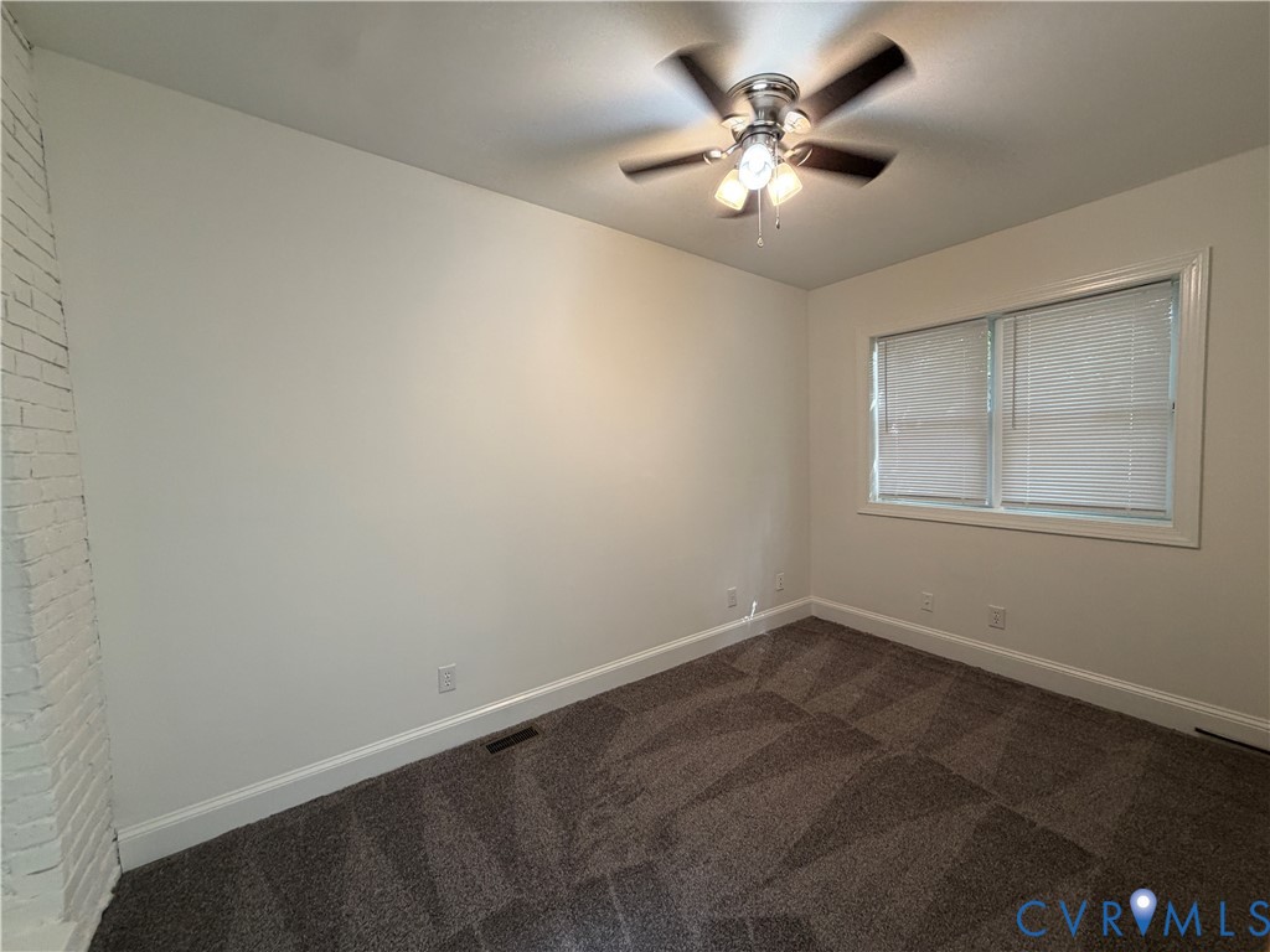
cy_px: 476
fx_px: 514
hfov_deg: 102.1
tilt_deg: -4.2
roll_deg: +2.3
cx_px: 635
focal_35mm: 14
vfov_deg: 85.7
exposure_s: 1/60
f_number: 2.2
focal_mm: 2.22
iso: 200
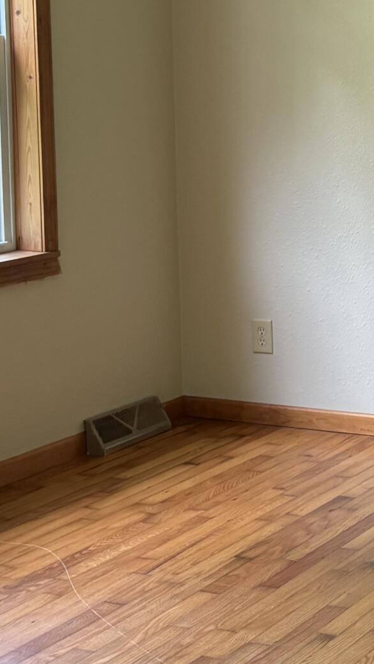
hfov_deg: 13.4
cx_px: 653
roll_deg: -1.4
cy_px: 292
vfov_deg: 25.9
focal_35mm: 82
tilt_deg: -9.9
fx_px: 1445
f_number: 1.6
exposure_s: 1/134
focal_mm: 5.96
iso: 125
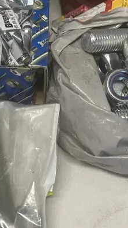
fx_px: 477
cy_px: 49
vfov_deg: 26.4
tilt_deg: -49.0
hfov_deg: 15.3
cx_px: 47
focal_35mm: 79
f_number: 1.8
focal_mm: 3.99
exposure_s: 1/50
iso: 80
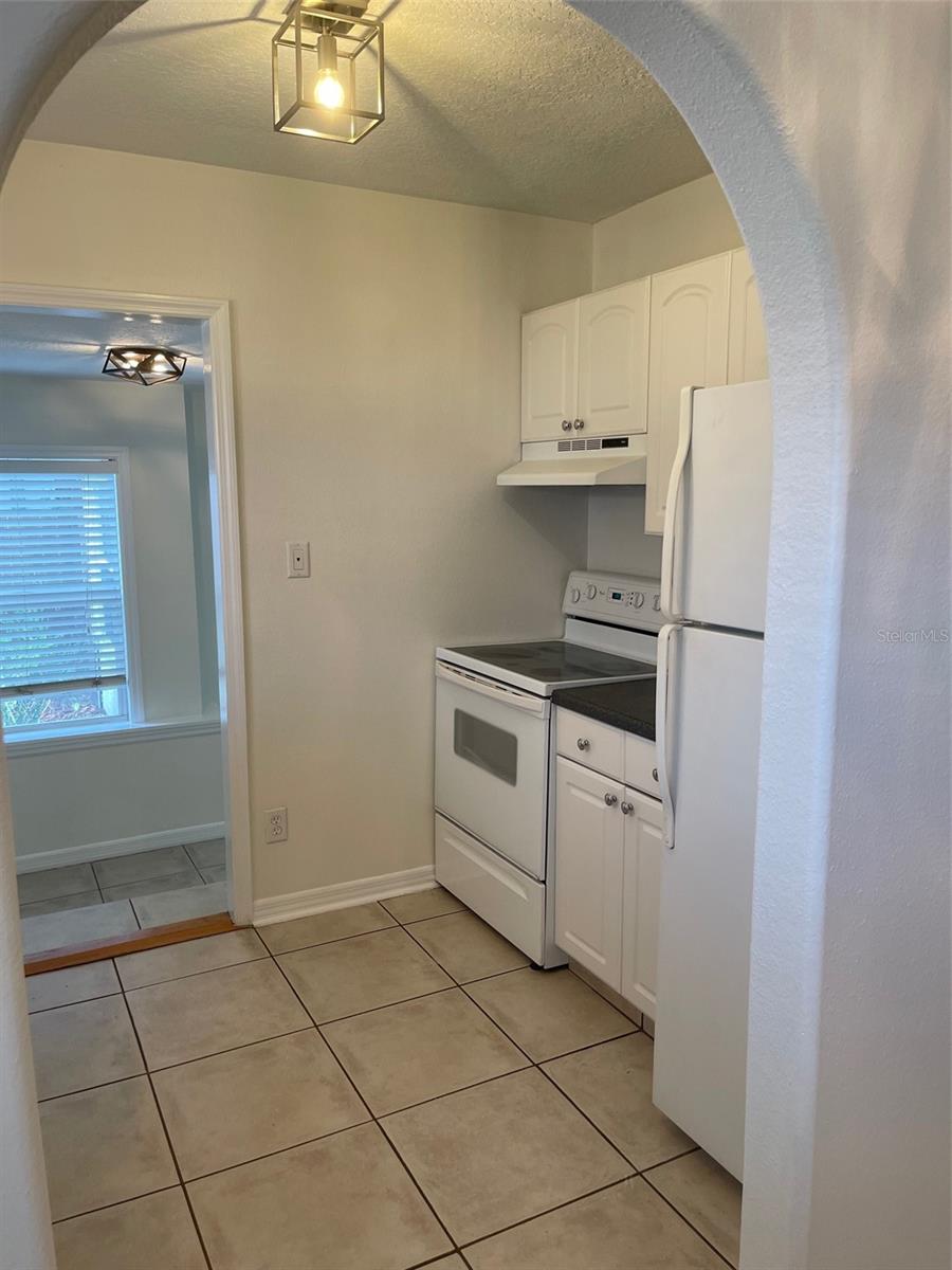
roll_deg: -0.5
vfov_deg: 67.3
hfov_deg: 53.1
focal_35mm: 26
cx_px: 476
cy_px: 635
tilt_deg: -8.8
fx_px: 953
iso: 125
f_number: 1.6
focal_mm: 5.1
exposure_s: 1/120
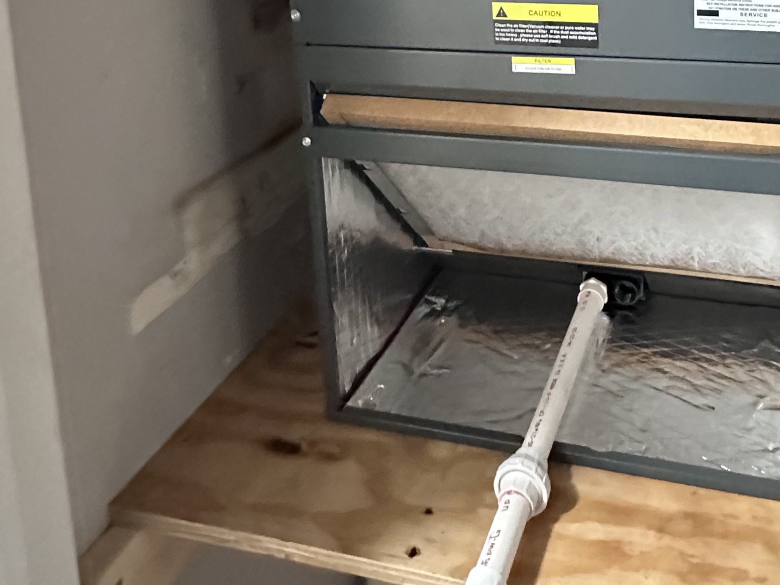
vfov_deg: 33.1
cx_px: 563
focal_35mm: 36
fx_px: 811
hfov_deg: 49.7
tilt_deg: -6.4
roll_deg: +0.7
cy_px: -101
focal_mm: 2.22
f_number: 2.2
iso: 1250
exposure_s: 1/60
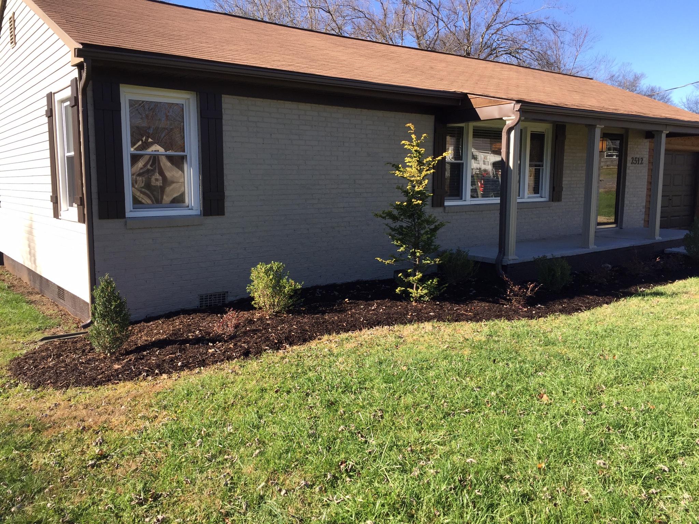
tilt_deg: -6.9
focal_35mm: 29
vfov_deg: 48.2
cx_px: 350
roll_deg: -0.2
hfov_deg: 61.7
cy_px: 262
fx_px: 586
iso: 32
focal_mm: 4.15
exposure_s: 1/706
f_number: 2.2
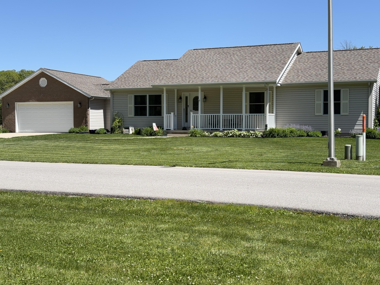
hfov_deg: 36.8
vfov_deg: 28.0
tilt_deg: -1.9
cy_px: 142
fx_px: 571
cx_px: 190
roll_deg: +0.0
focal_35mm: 52
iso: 40
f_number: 1.6
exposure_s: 1/2639
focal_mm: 5.96
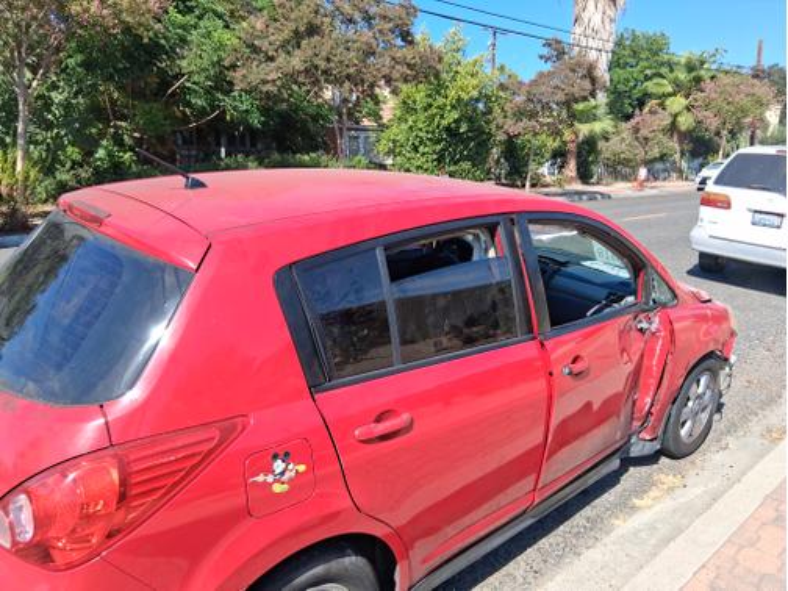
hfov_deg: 67.3
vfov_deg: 53.1
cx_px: 394
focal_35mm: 26
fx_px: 592
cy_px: 296
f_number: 1.8
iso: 25
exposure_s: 1/430
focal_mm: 3.98
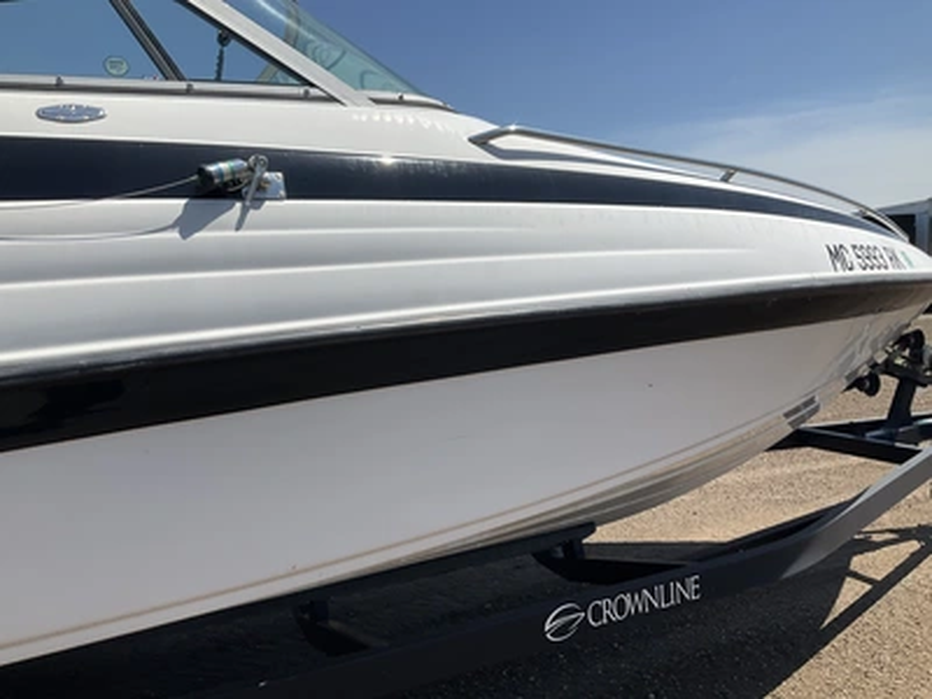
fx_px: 781
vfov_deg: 48.2
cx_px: 466
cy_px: 350
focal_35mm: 29
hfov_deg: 61.7
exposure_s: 1/2667
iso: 25
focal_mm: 3
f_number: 1.8
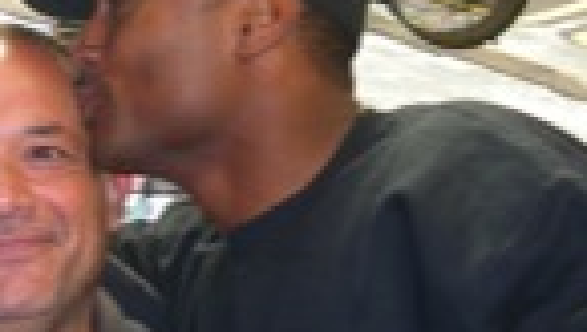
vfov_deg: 9.1
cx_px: 89
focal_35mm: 133
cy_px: 243
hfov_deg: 16.0
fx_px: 2073
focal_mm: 7.8
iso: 50
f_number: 2.8
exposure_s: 1/30
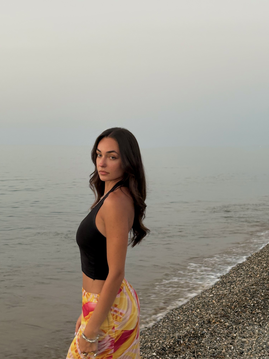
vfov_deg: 36.8
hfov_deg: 28.0
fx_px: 539
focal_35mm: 52
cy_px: 180
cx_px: 134
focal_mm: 5.96
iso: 160
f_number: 1.6
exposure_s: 1/40
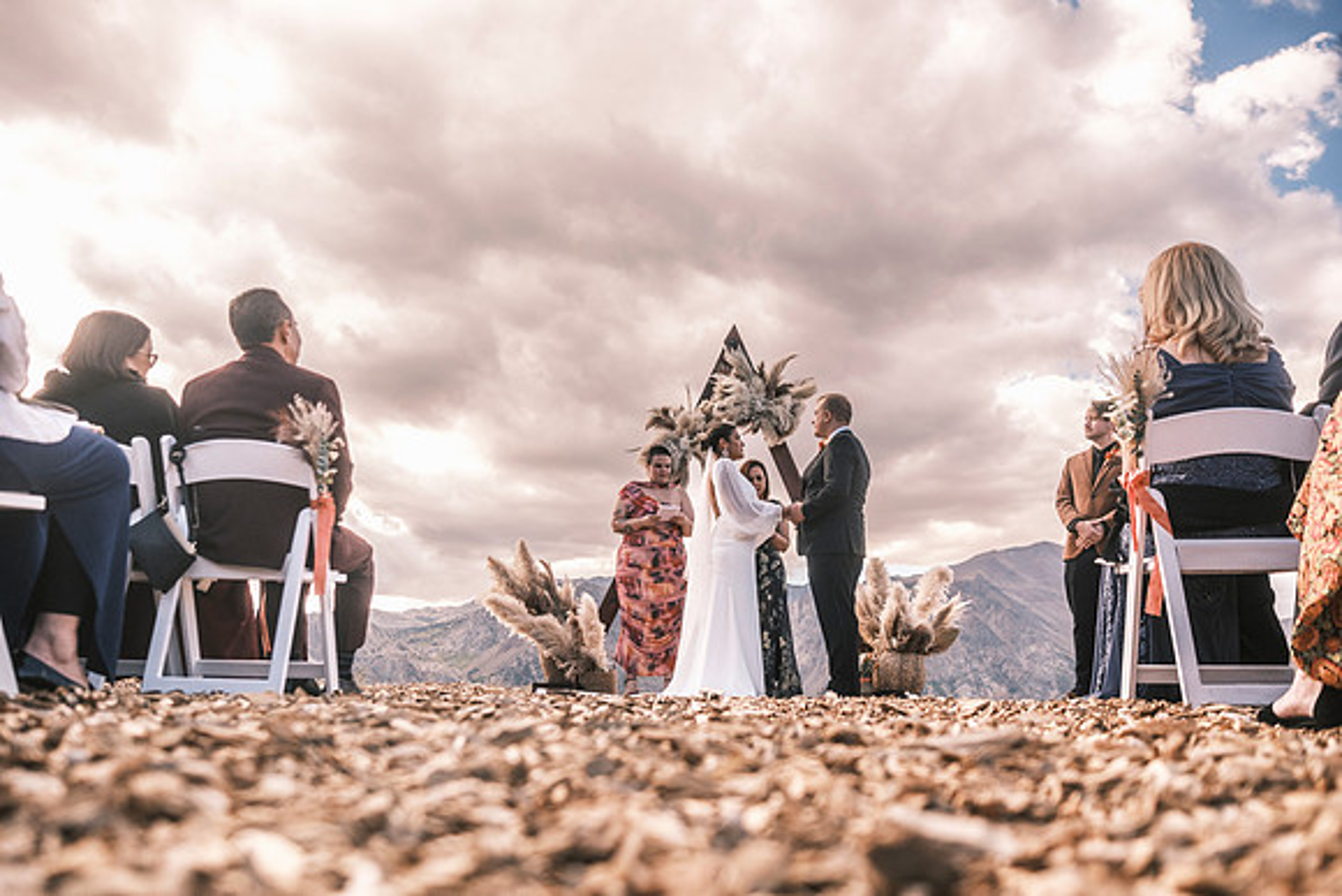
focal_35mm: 27
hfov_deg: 67.4
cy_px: 448
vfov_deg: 48.0
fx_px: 1007
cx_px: 671
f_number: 1.8
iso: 400
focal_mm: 18
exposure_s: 1/4000
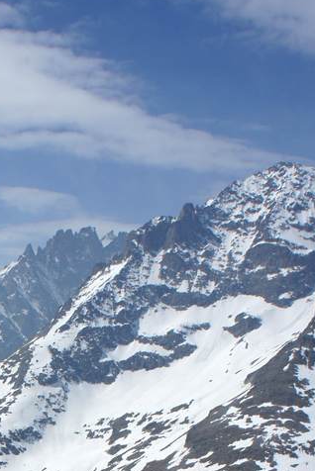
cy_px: 564
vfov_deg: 26.4
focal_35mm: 68
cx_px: -41
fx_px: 891
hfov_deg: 19.1
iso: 200
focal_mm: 18
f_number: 9
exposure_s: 1/1250
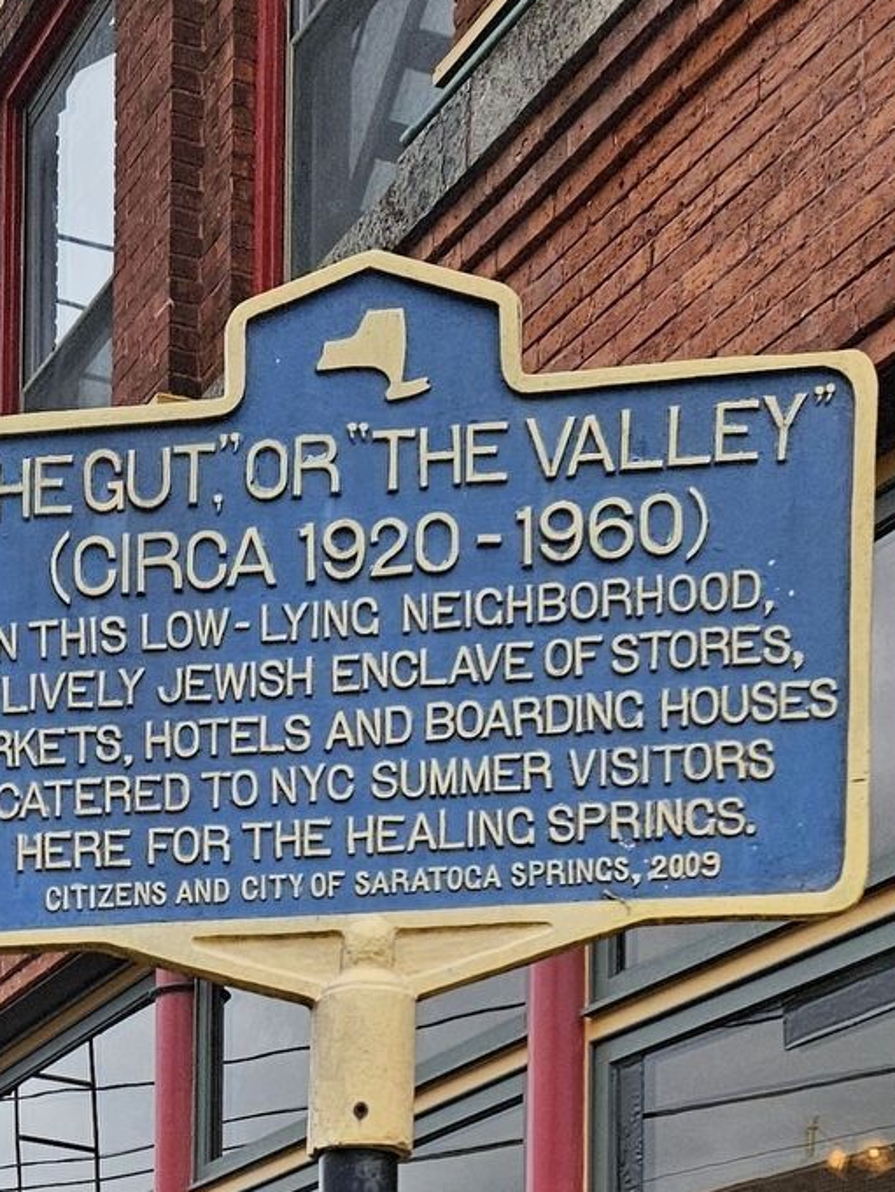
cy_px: 590
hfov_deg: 51.2
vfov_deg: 65.3
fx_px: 930
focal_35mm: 27
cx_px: 380
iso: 100
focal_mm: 5.4
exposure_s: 1/2000
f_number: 1.8
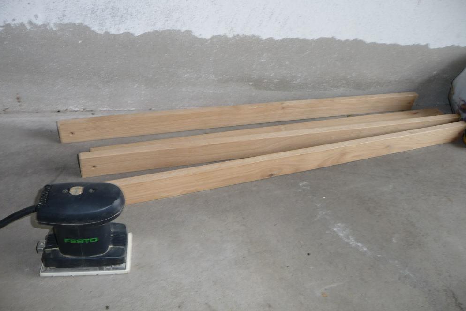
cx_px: 229
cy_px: 162
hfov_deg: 61.9
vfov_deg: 43.6
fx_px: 388
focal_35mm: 30
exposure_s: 1/30
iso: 100
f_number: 3.3
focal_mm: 4.7
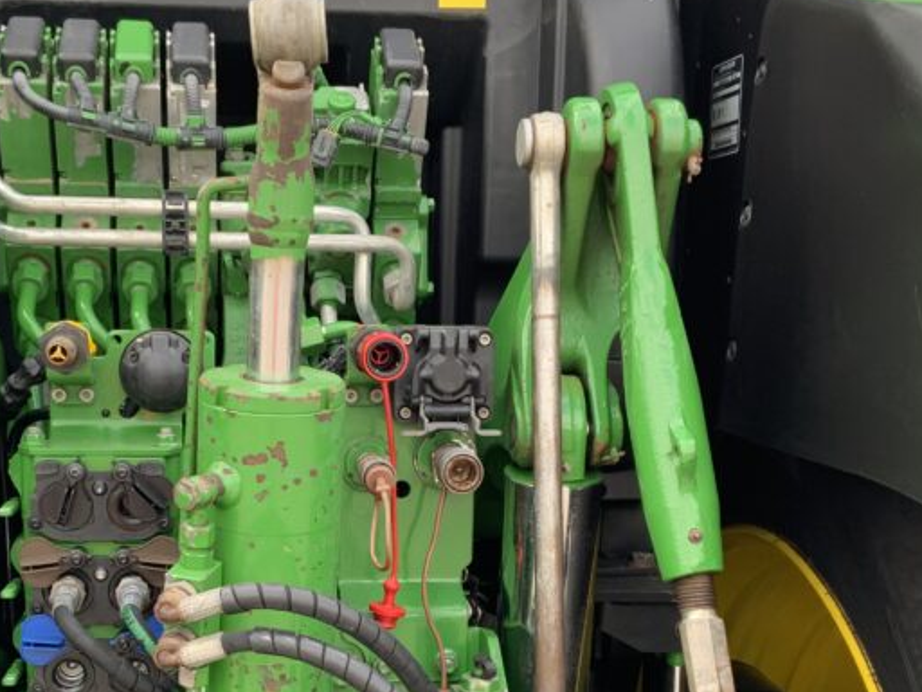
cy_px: 523
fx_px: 1545
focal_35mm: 58
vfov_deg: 24.9
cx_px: 367
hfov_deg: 33.1
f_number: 1.8
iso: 25
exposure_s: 1/122
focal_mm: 3
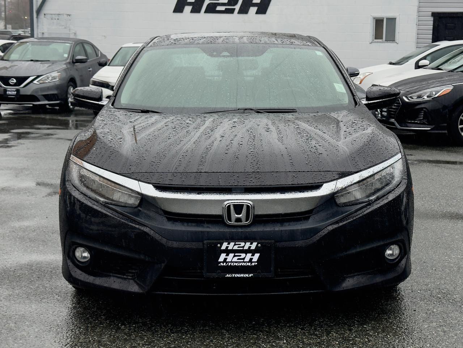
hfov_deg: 39.7
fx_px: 642
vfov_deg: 30.3
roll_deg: -1.1
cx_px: 232
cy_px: 174
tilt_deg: -8.6
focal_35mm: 48
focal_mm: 6.76
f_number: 1.78
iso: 64
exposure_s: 1/377
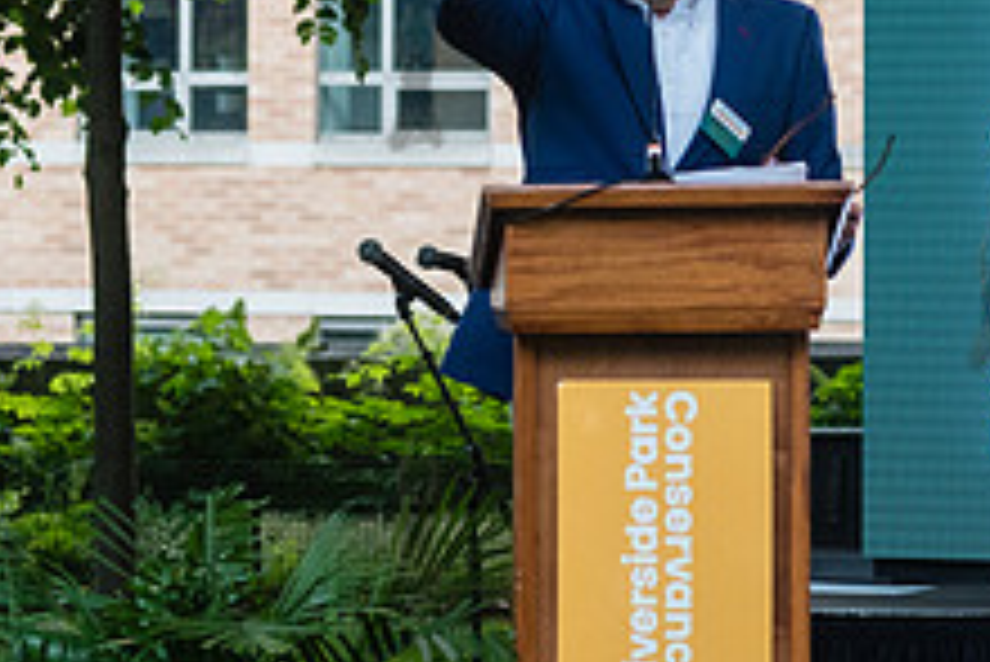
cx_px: 414
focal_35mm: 229
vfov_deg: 6.0
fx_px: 6301
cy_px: 70
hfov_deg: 9.0
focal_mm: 86
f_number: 5
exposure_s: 1/500
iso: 2000
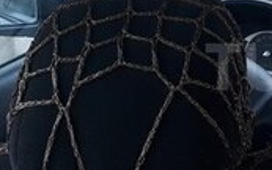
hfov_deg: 17.7
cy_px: 67
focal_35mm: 109
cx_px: 366
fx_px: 808
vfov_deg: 12.0
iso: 50
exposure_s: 1/50
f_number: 1.9
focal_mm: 3.6
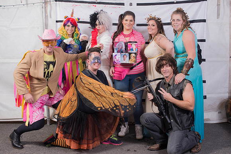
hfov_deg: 39.6
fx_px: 321
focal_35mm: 50
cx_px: 116
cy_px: 77
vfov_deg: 27.0
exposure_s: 1/80
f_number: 9
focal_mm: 50
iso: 640
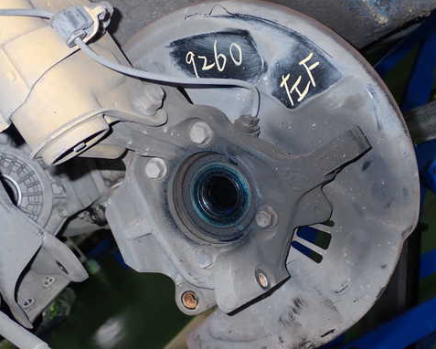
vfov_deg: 28.1
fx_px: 697
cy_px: 174
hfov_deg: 34.7
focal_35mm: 54
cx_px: 253
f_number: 2.9
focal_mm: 7.84
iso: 200
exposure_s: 1/40
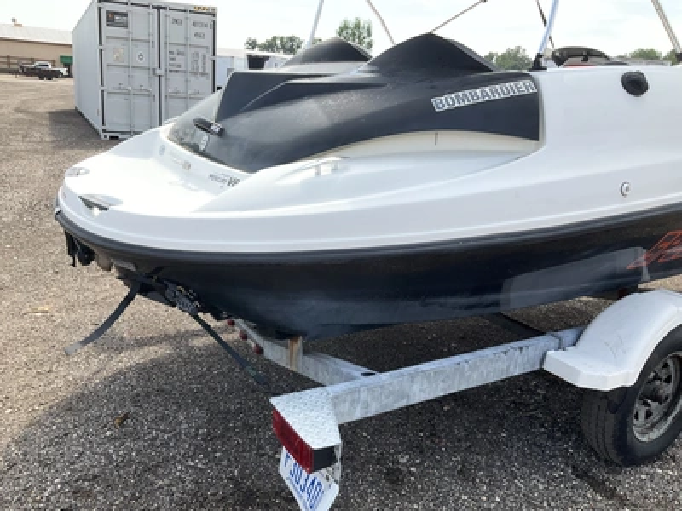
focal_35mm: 29
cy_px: 256
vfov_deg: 48.2
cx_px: 341
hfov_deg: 61.7
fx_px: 571
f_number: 1.8
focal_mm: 3
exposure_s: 1/997
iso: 25
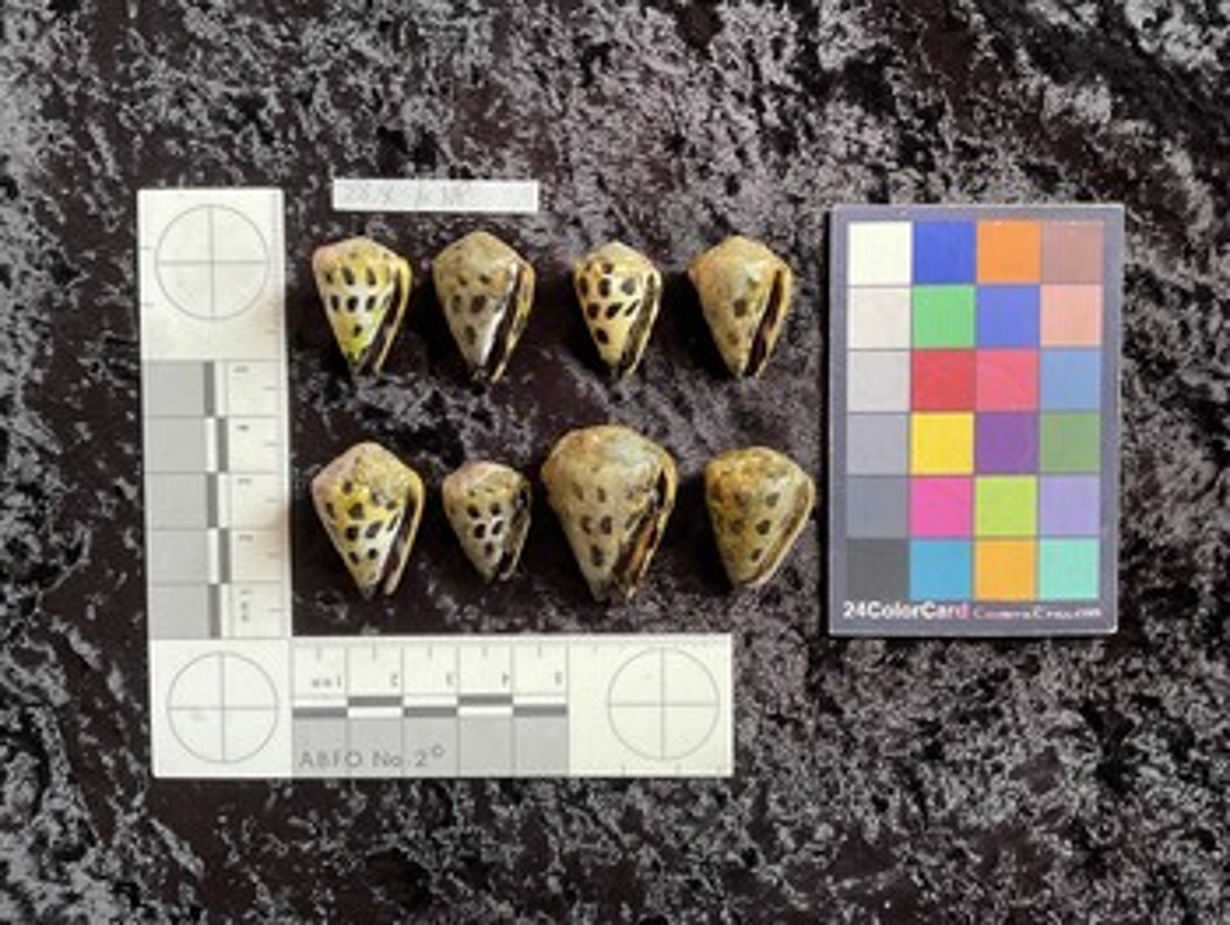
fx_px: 1031
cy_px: 462
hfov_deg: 61.6
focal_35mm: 29
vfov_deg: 48.3
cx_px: 615
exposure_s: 1/60
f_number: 1.8
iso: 40
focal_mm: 3
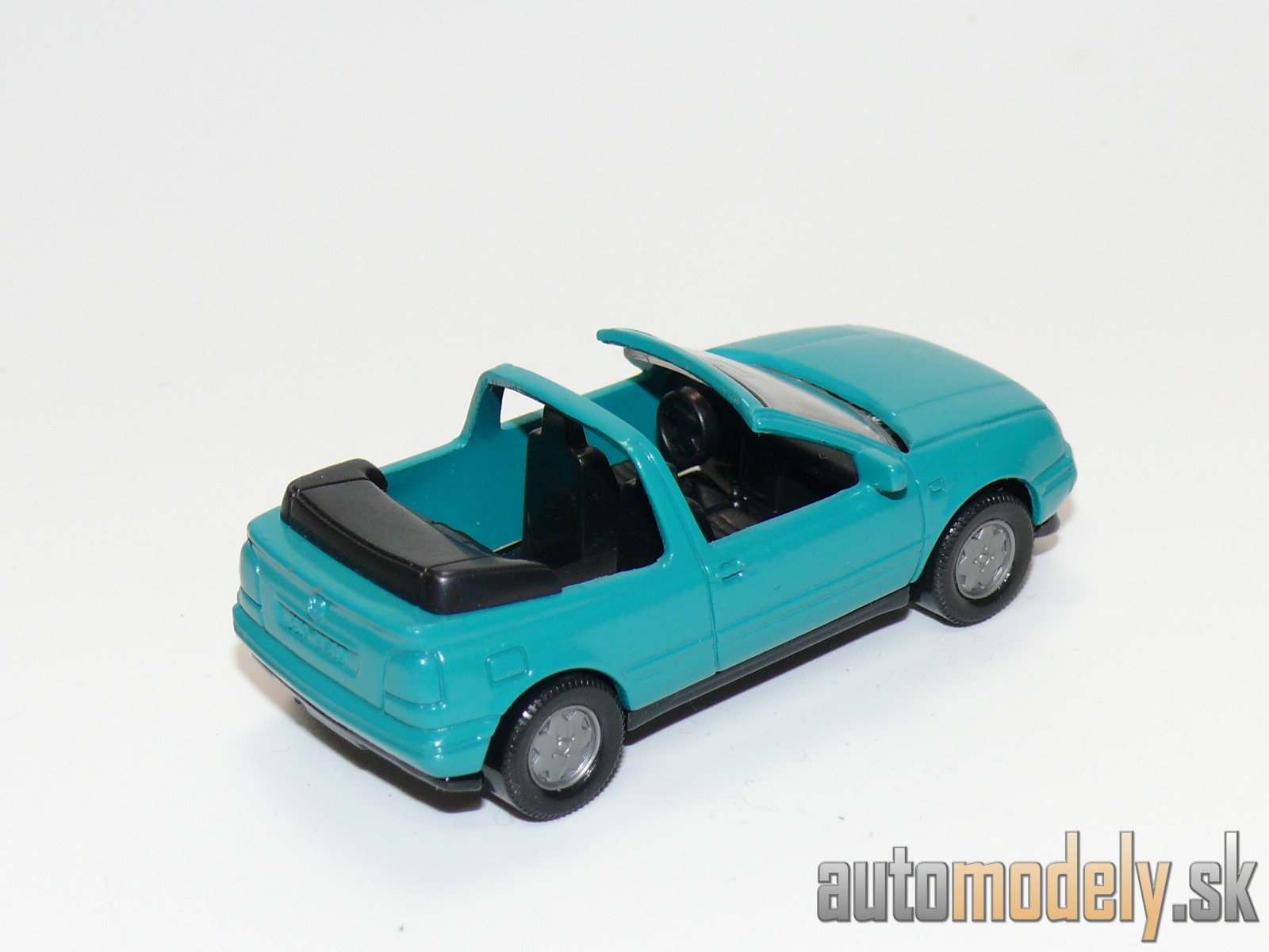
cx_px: 634
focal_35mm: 95
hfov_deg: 20.7
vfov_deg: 15.6
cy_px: 476
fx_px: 3483
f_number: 4
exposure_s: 1/30
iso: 100
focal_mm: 12.9
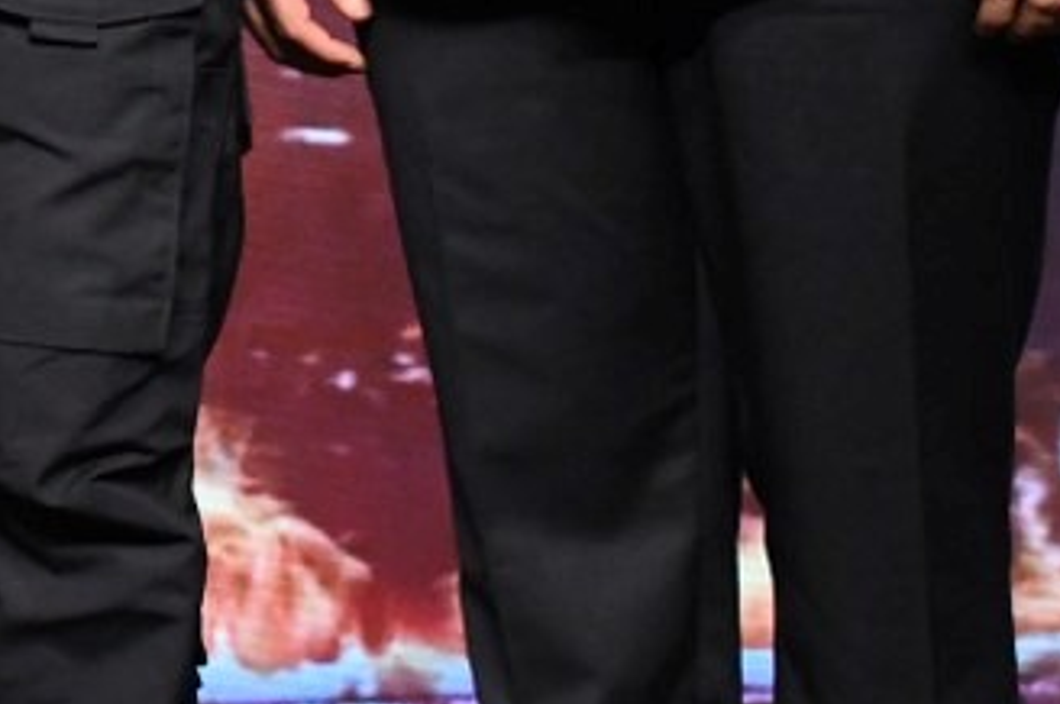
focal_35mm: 232
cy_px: -573
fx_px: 6824
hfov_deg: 8.6
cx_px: -705
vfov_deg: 5.8
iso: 5000
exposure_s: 1/250
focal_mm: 38
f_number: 8
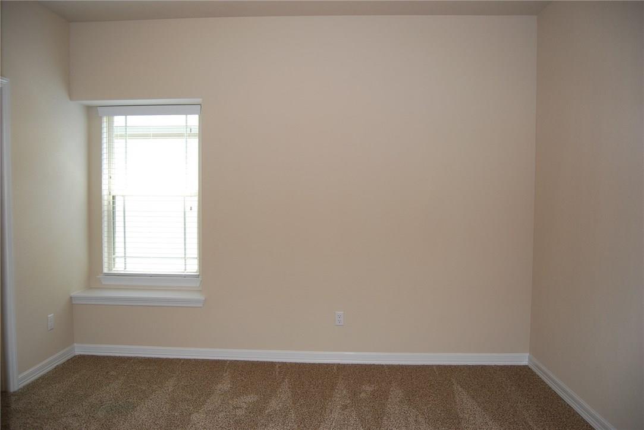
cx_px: 322
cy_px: 215
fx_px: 483
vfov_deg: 48.0
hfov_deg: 67.3
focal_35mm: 27
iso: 200
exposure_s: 1/60
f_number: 3.5
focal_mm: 18
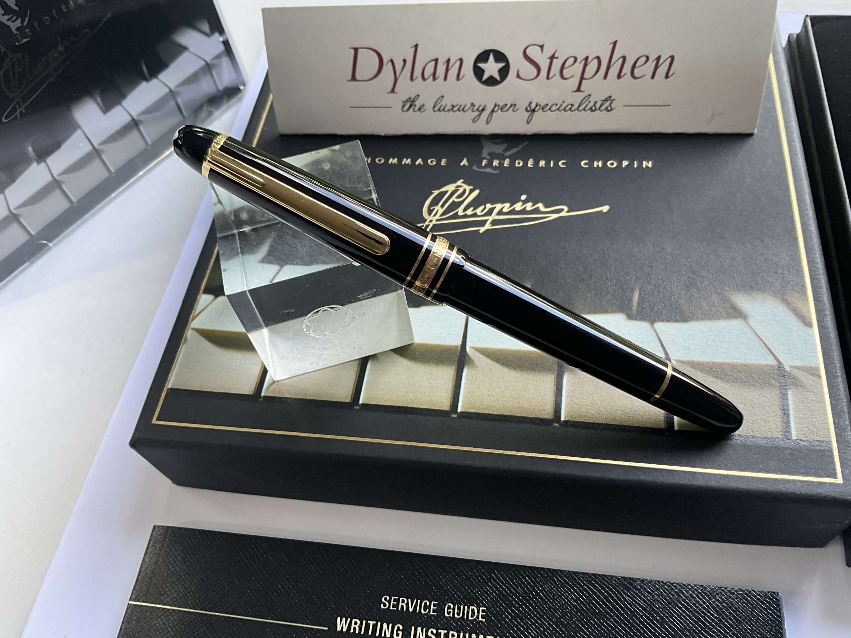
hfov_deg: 61.7
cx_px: 426
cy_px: 319
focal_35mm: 29
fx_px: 713
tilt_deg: -57.5
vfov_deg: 48.2
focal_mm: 3
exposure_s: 1/105
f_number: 1.8
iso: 64
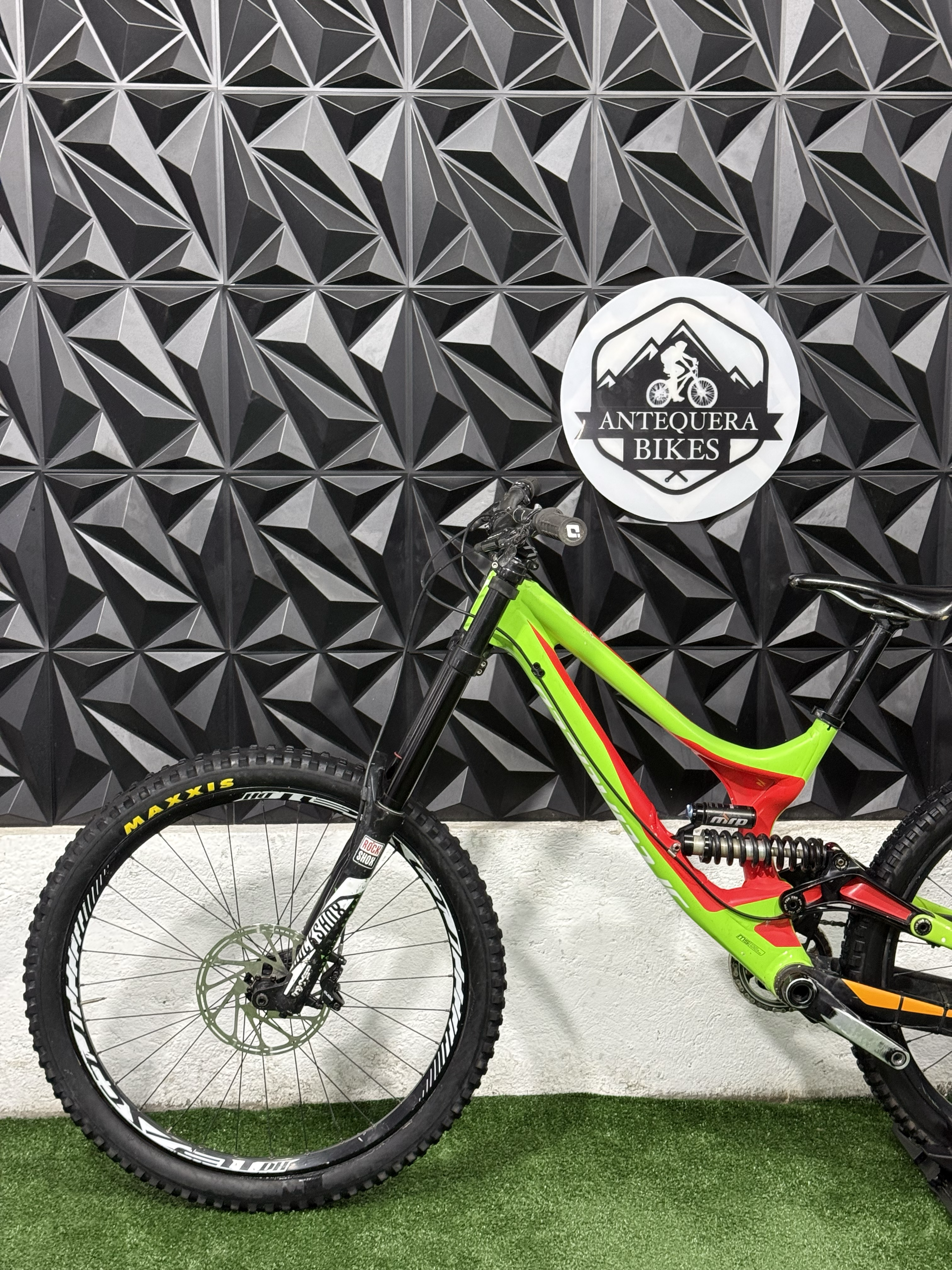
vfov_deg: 39.7
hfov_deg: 30.3
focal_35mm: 48
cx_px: 476
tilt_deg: -8.6
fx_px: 1760
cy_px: 635
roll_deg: -0.9
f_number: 1.78
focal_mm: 6.76
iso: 200
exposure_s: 1/60
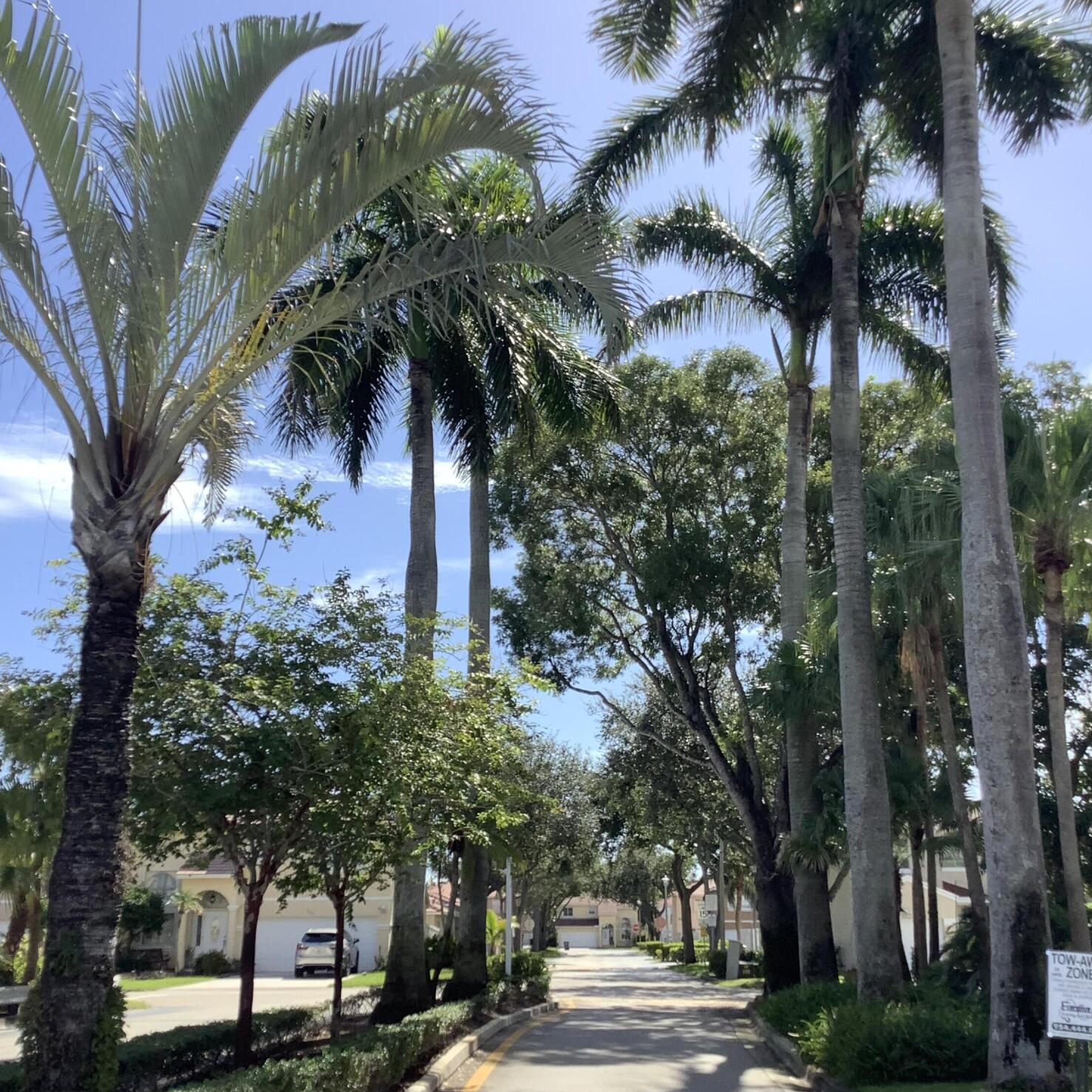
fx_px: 1321
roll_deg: -1.4
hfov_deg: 44.9
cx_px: 542
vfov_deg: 44.9
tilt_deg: +16.9
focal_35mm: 37
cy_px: 595
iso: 25
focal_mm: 3.3
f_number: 2.4
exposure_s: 1/1006
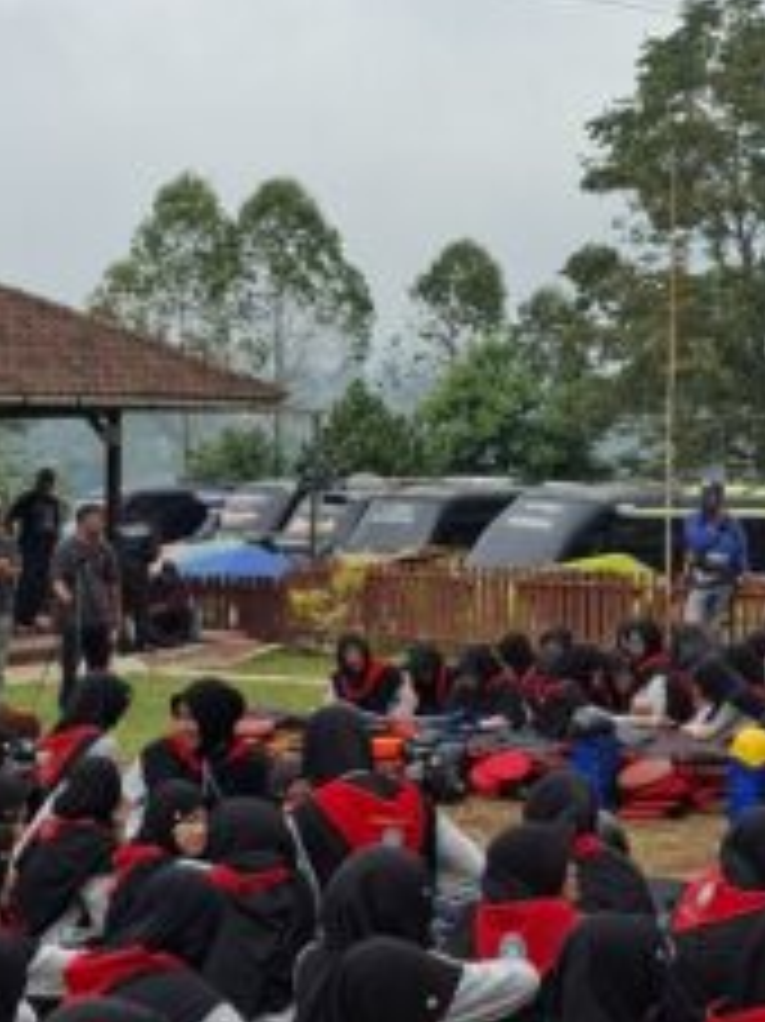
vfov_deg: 24.0
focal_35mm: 81
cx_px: 544
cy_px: 306
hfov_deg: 18.1
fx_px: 2389
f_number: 1.8
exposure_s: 1/2564
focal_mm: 5.54
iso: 50
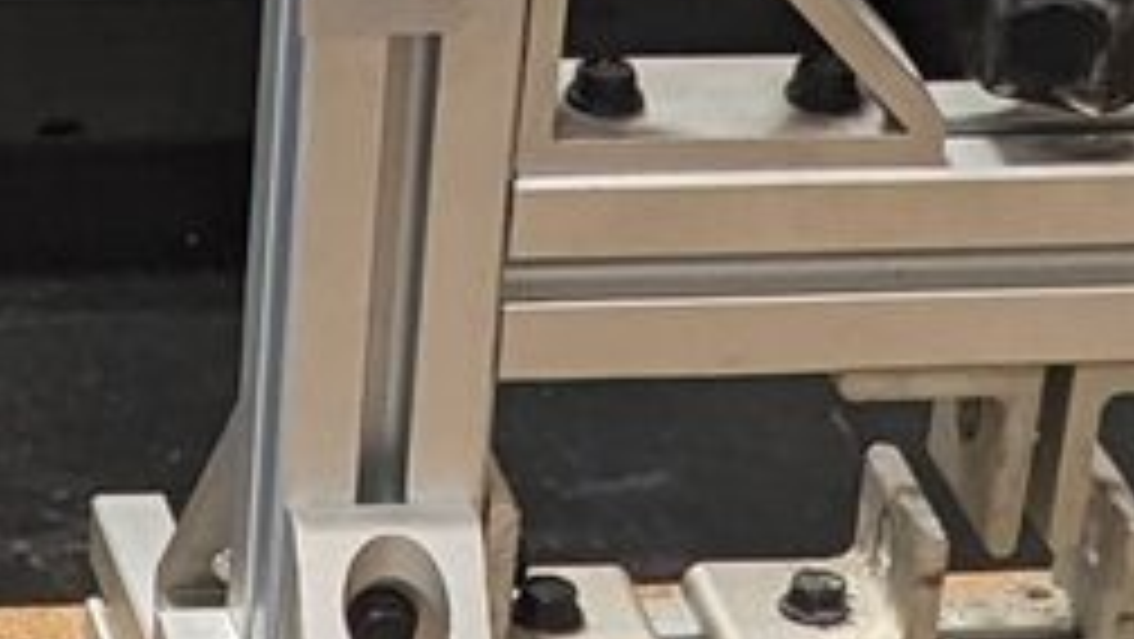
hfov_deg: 9.2
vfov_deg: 5.1
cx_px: -4
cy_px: 1575
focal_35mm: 233
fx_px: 7009
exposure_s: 1/58.8
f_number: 1.73
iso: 52
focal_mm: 4.38
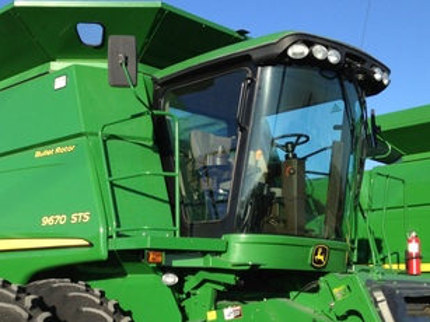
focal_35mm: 62
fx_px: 770
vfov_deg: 23.5
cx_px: 133
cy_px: 230
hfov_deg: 30.9
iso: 50
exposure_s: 1/1004
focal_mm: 4.28
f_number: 2.4
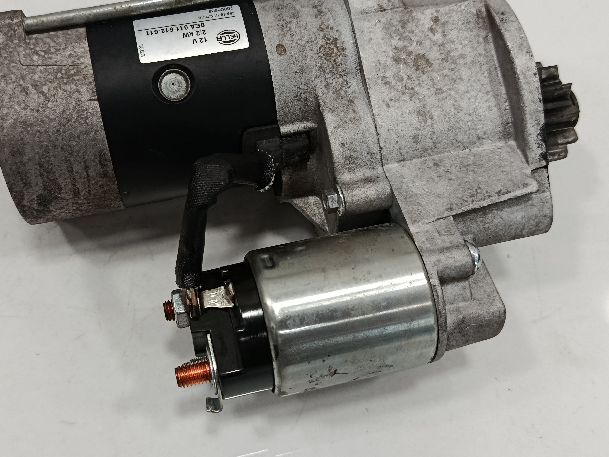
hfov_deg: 47.6
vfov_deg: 36.8
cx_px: 242
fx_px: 686
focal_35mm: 39
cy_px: 198
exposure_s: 1/100
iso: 879
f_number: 1.7
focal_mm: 5.24
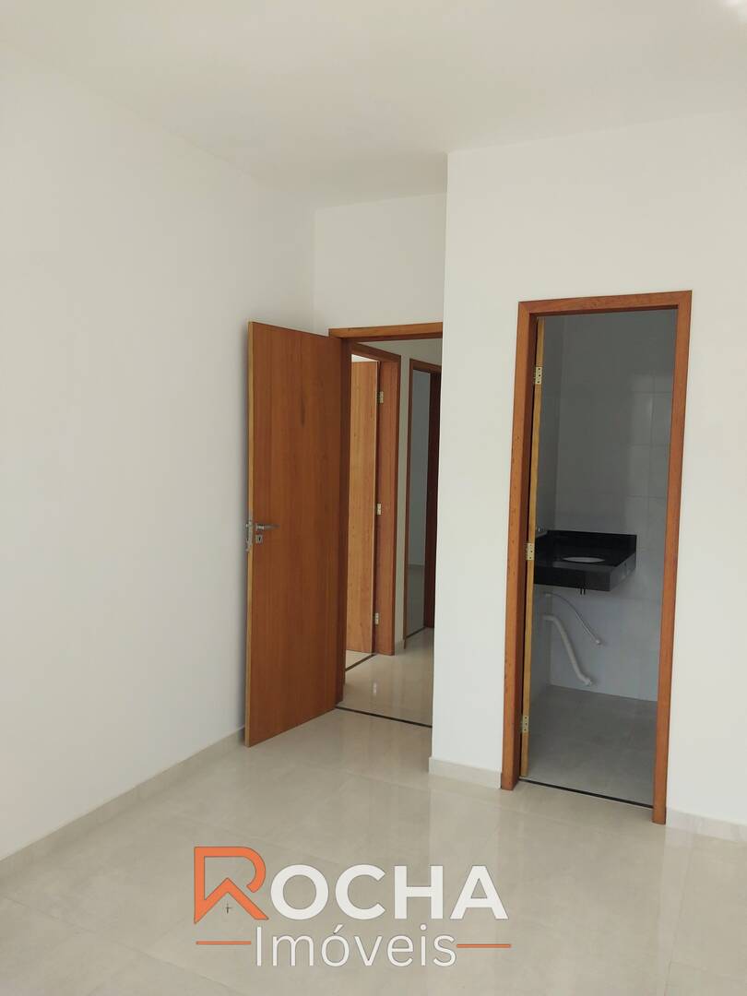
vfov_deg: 60.0
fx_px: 863
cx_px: 374
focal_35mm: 30
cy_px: 498
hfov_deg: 46.8
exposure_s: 1/120
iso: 80
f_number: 1.8
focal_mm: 4.6
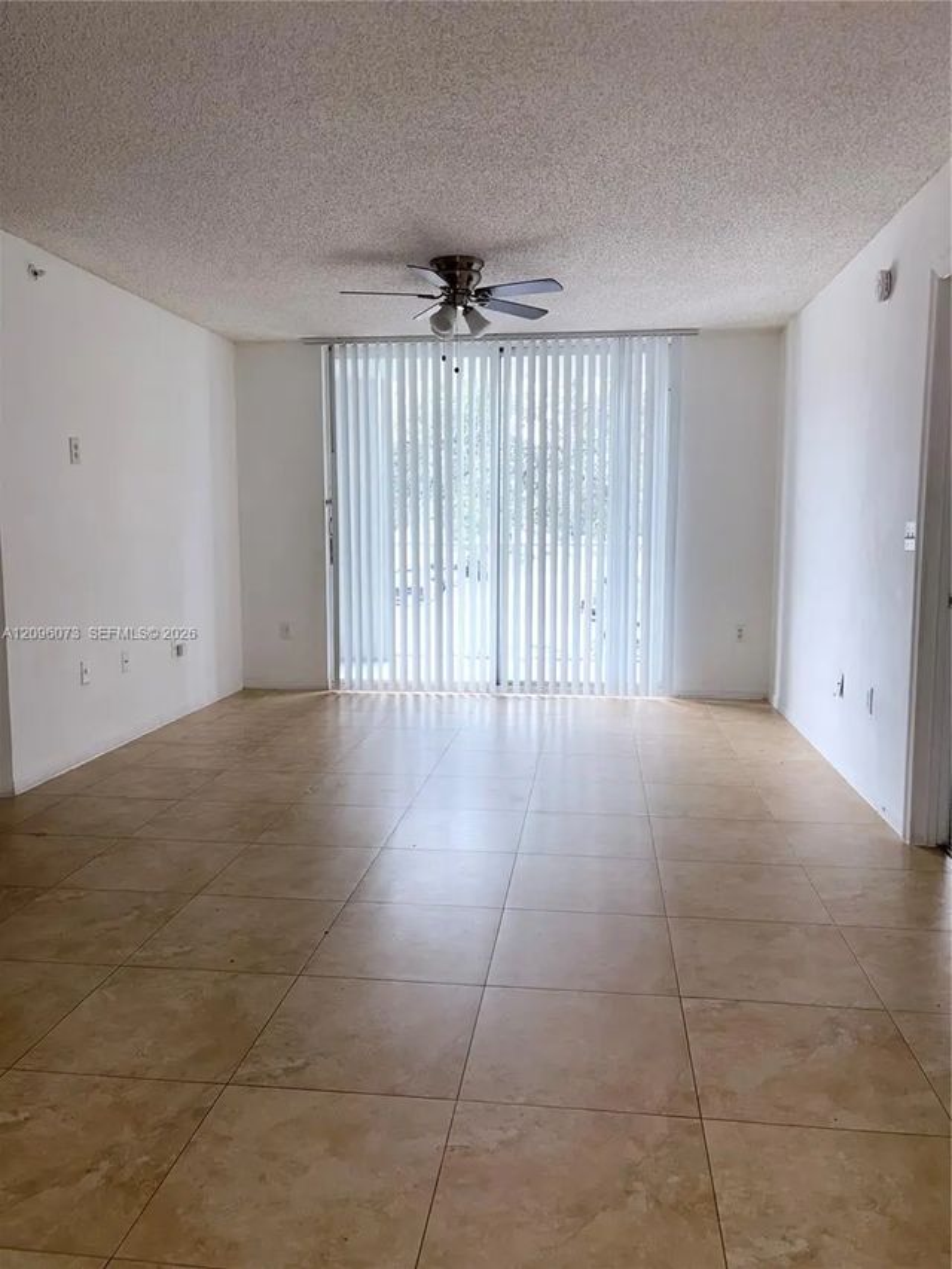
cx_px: 476
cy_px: 634
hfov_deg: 53.1
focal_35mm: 26
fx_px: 953
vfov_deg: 67.3
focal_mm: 5.96
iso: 80
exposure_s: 1/143
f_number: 1.6
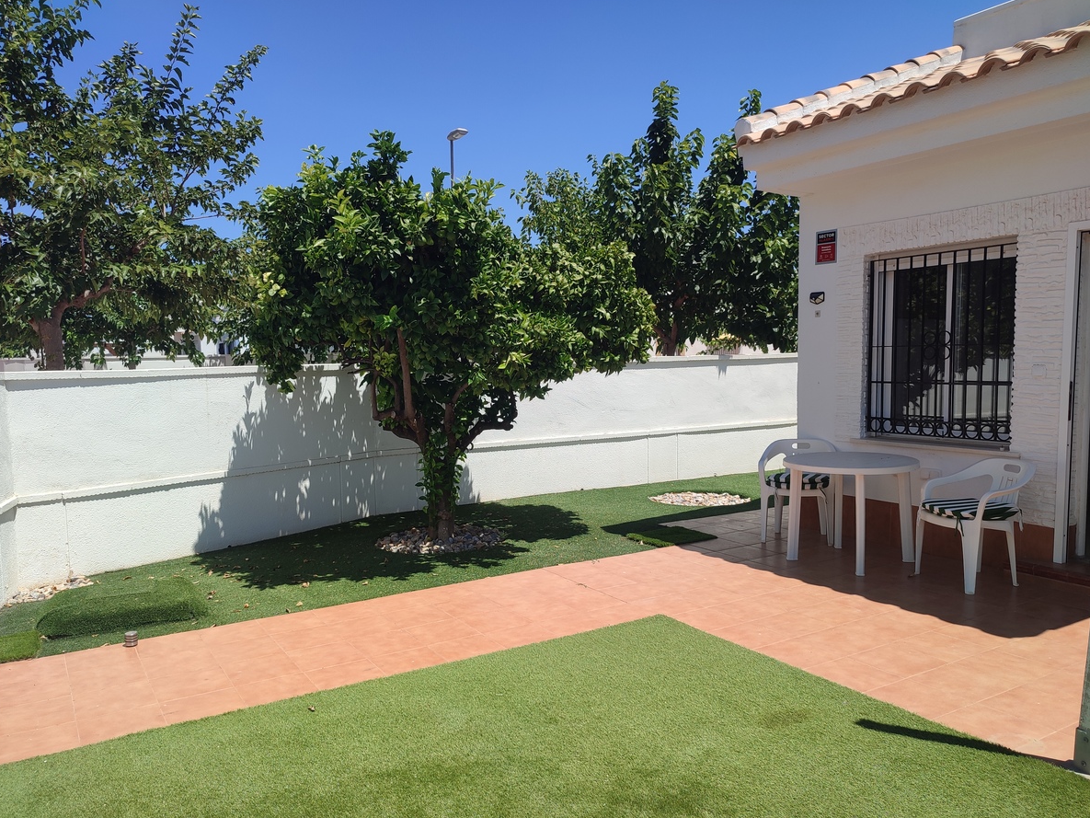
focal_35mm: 27
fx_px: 850
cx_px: 518
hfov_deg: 65.3
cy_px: 435
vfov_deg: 51.3
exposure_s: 1/721
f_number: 1.9
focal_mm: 6.04
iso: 50
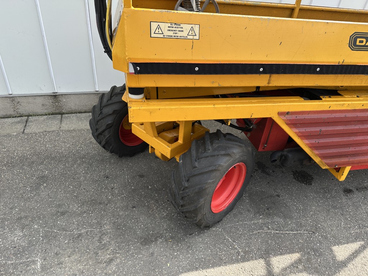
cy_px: 138
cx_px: 184
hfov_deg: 71.6
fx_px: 255
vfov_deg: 56.8
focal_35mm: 24
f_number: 1.78
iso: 80
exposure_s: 1/709
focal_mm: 6.86
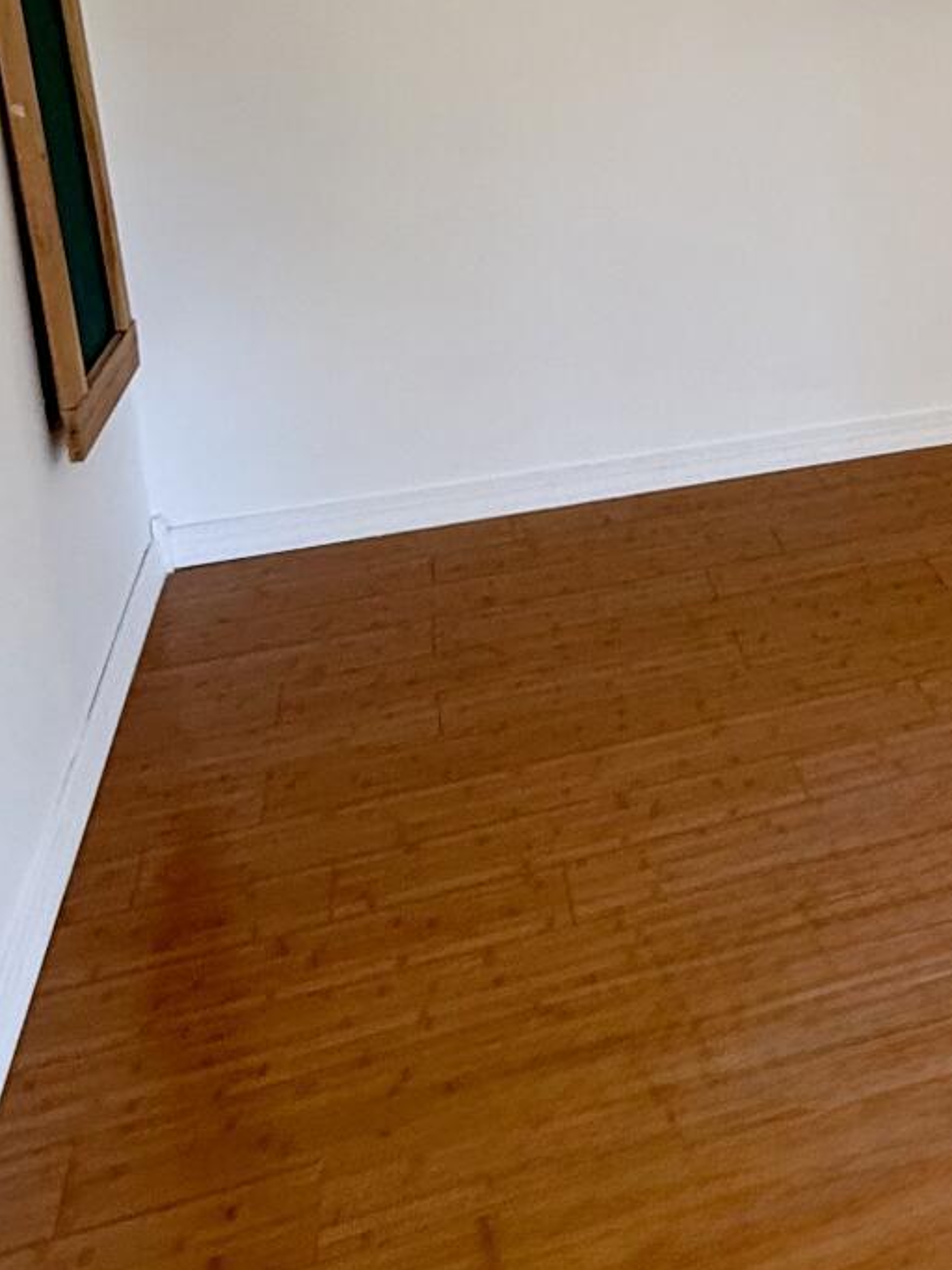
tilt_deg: -12.7
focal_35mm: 41
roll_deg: +0.2
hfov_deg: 32.1
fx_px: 1504
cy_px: 206
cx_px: 976
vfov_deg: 43.1
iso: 250
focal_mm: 2.22
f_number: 2.2
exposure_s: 1/99
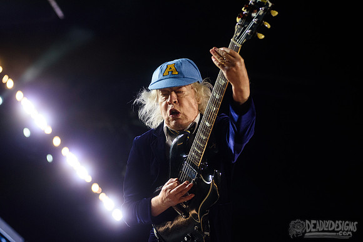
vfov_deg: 17.1
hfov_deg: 25.4
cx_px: 182
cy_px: 121
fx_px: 807
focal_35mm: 80
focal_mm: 80
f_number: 4
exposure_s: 1/800
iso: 2500
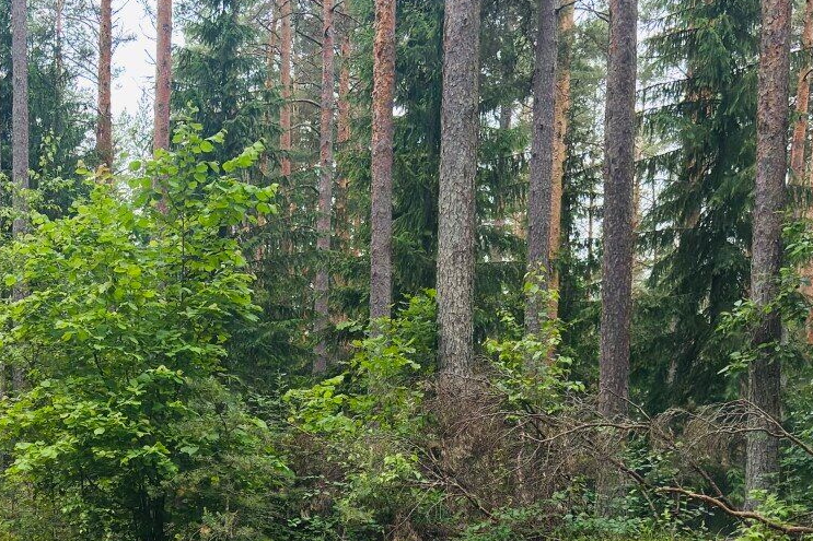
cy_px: 754
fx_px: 1603
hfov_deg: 27.8
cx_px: 152
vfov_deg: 17.6
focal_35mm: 71
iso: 200
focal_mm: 5.96
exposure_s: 1/51
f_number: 1.6
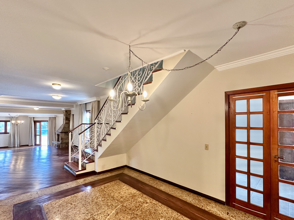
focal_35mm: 17
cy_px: 120
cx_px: 158
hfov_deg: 90.9
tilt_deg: +0.6
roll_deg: -0.4
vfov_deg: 74.6
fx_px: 144
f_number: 2.2
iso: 250
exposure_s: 1/60
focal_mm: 2.22
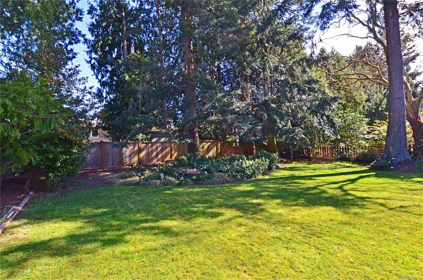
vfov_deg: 67.1
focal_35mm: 18
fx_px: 211
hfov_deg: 90.1
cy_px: 140
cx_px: 212
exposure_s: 1/250
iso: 200
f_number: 6.3
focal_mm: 12
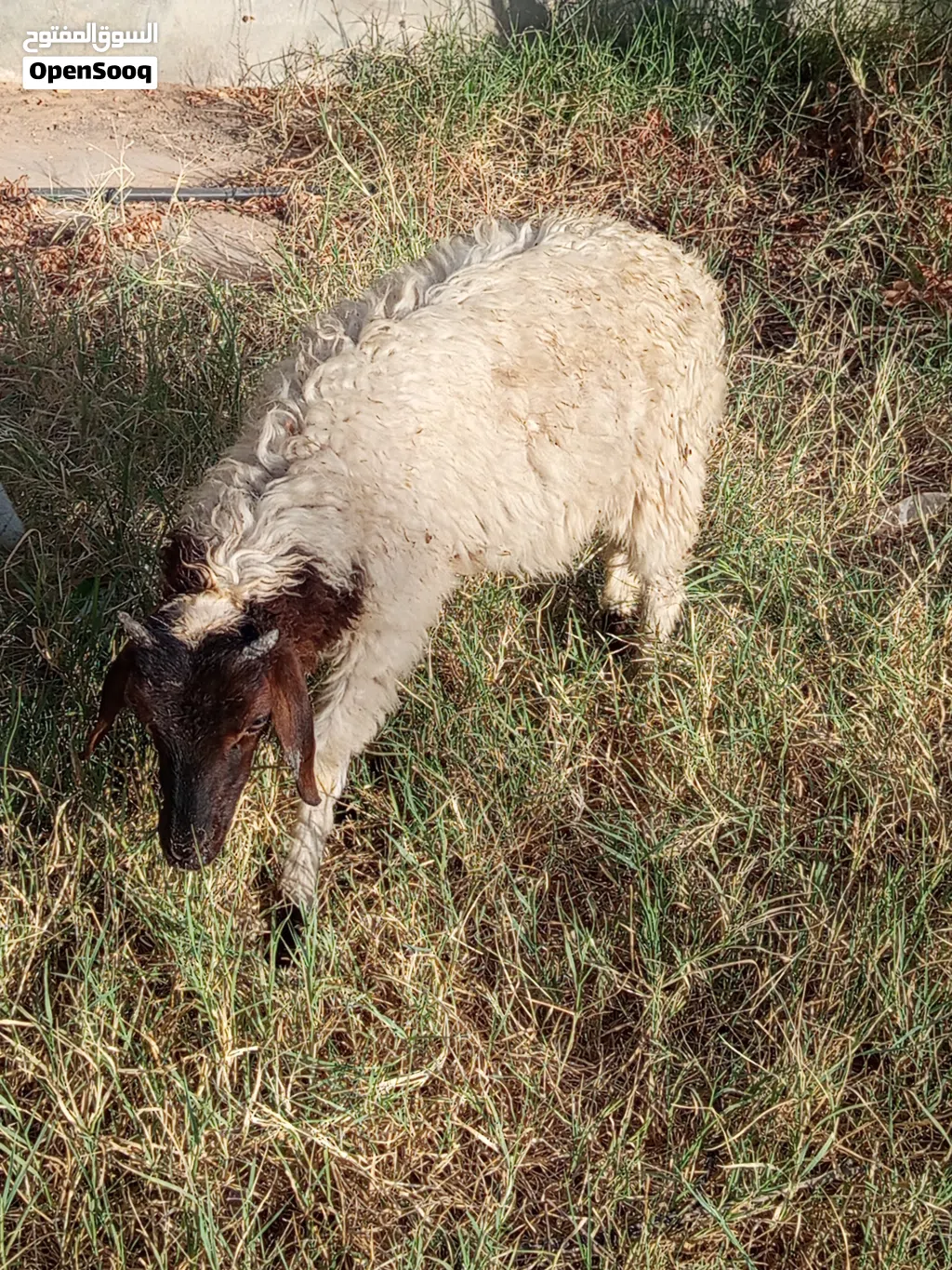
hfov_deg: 26.6
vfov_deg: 34.9
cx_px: 476
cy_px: 635
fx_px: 2016
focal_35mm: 55
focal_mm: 5.24
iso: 51
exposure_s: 1/455
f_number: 1.7
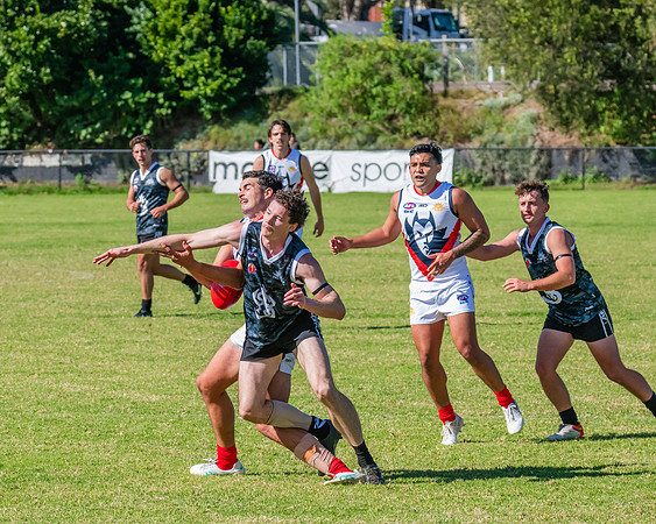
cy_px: 236
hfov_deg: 6.4
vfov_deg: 5.1
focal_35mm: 302
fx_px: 5868
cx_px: 276
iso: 1600
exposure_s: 1/1600
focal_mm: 240
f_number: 13
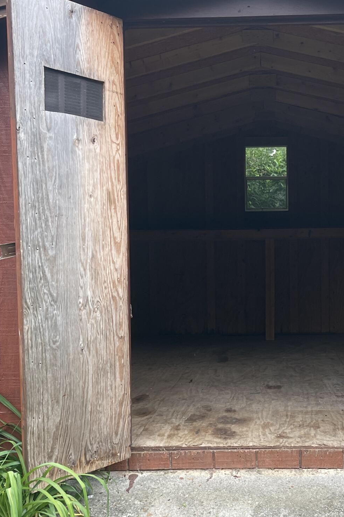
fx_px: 760
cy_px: 293
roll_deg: +1.8
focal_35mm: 53
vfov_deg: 37.5
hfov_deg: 25.3
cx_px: 242
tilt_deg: -1.6
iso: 32
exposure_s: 1/383
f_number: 1.6
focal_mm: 5.1
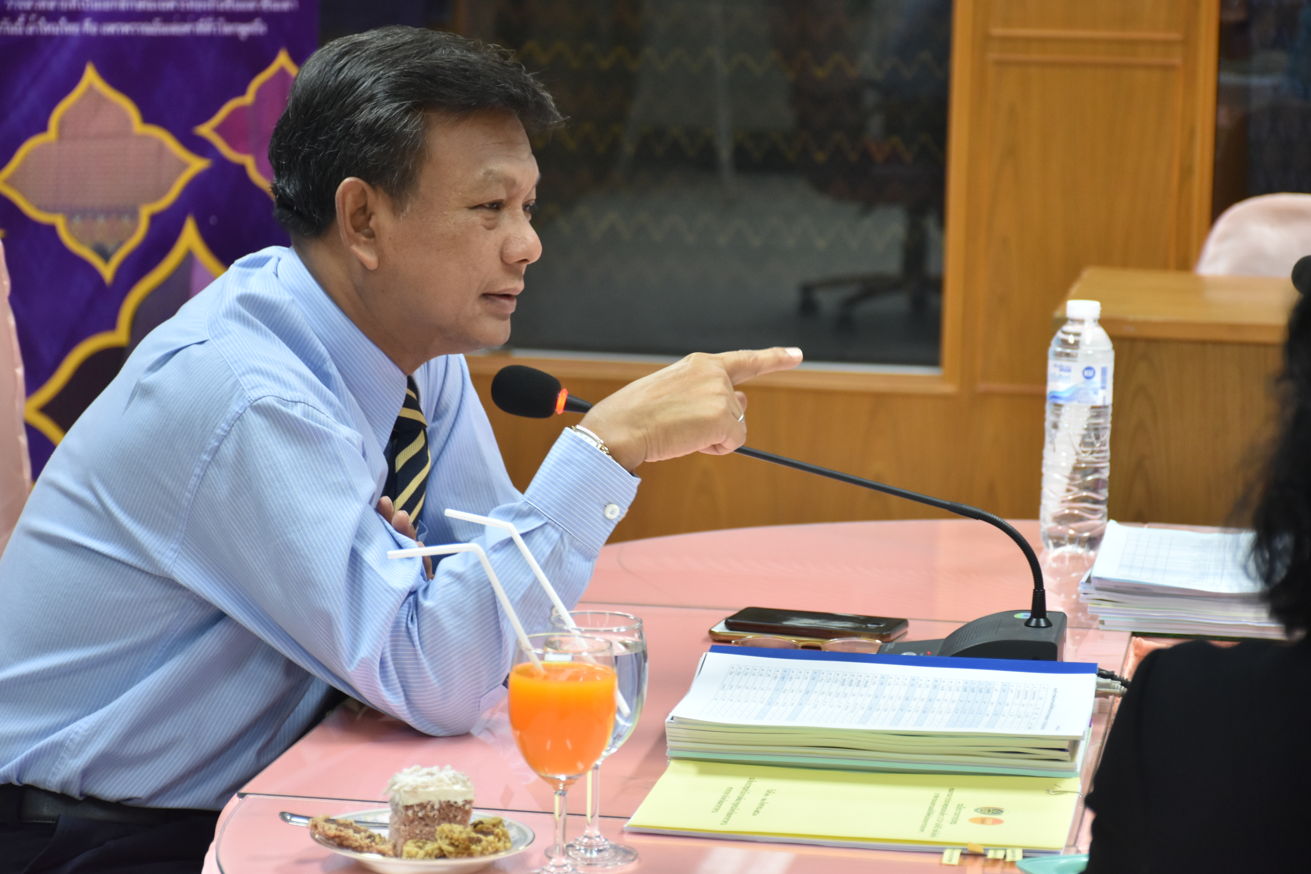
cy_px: 437
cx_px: 656
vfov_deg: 12.2
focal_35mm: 112
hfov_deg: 18.2
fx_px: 4097
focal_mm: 75
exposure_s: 1/50
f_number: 5
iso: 800
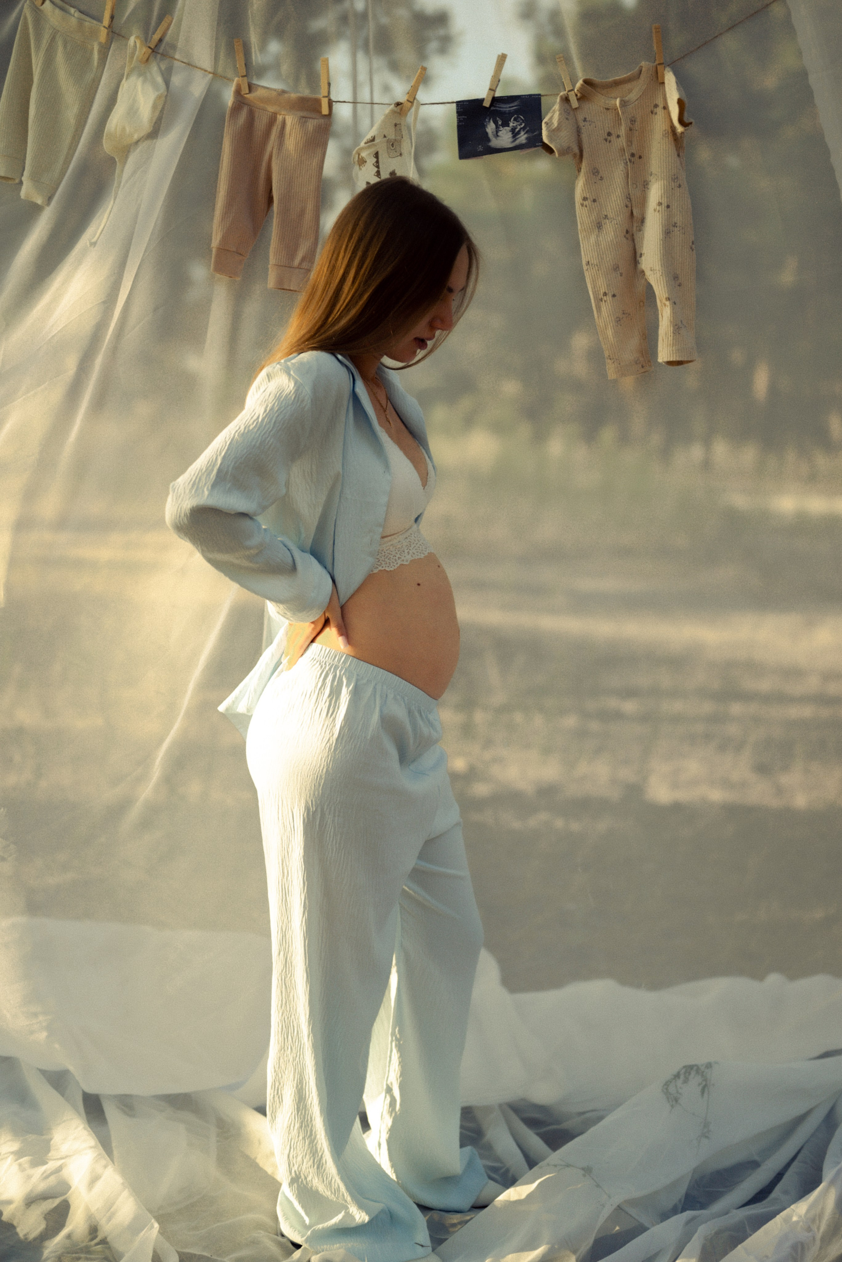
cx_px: 421
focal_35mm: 50
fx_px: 1752
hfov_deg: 27.0
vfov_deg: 39.6
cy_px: 631
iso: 100
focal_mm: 50
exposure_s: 1/200
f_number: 1.8
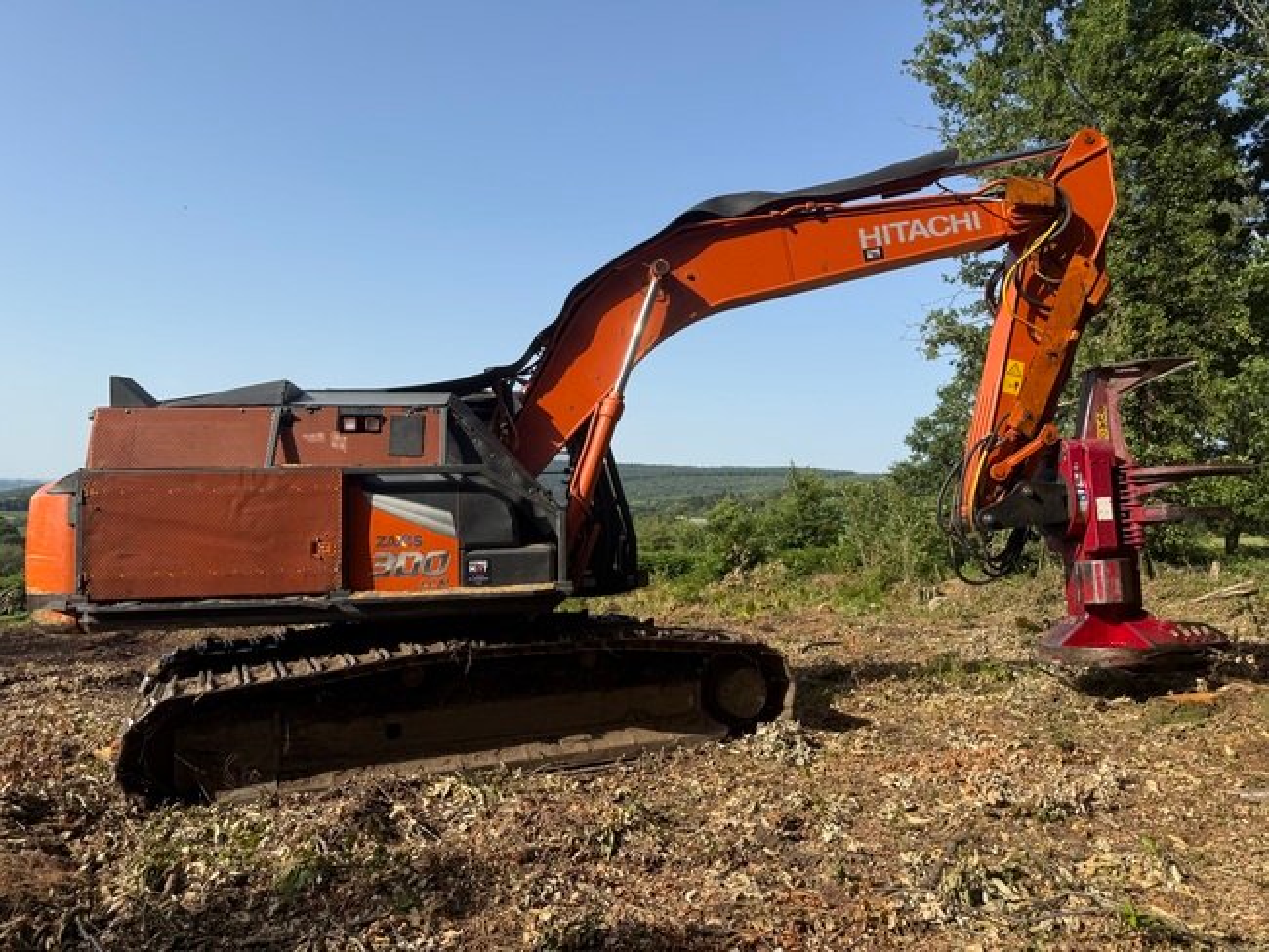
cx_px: 634
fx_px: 880
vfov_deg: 56.8
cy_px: 476
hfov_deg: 71.6
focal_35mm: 24
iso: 80
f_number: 1.78
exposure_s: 1/3425
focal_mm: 6.76
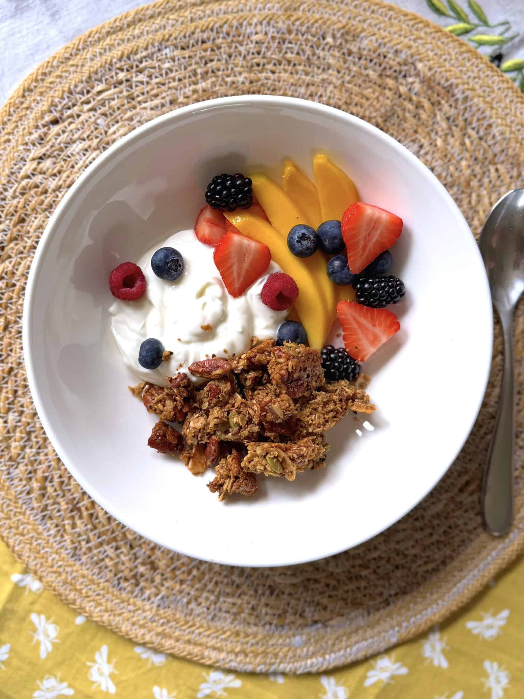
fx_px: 484
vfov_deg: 71.6
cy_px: 350
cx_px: 262
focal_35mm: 24
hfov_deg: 56.8
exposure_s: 1/121
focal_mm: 6.8
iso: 64
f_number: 1.8
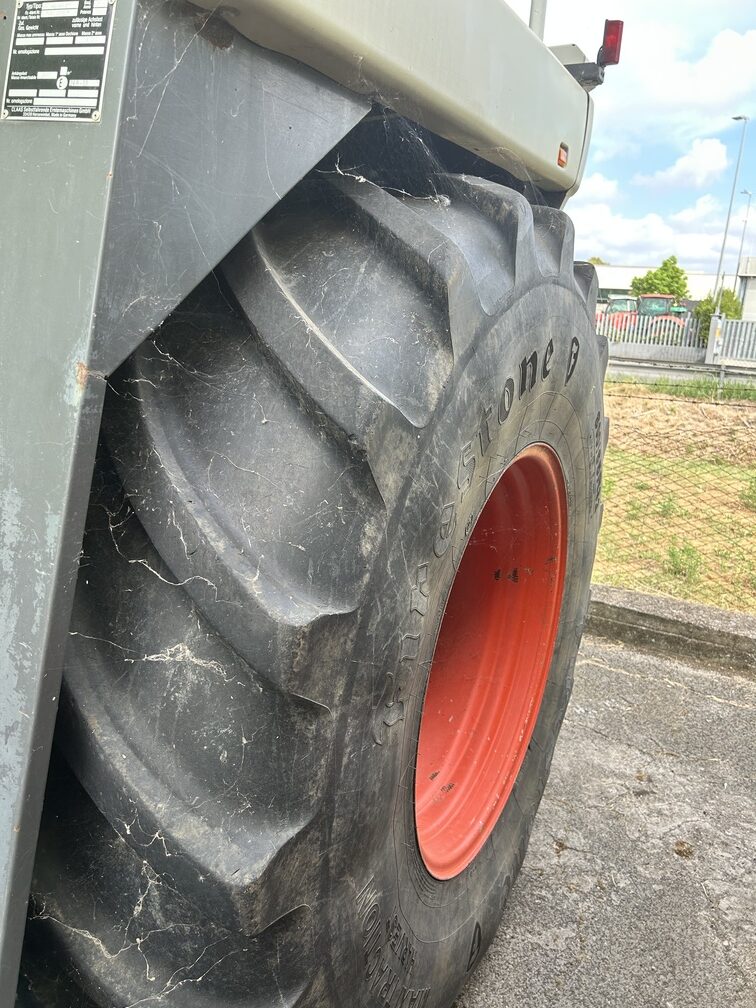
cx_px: 378
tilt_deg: -13.9
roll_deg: -4.7
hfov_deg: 53.1
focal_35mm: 26
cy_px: 504
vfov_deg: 67.3
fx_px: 757
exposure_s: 1/374
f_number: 1.5
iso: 50
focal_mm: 5.7
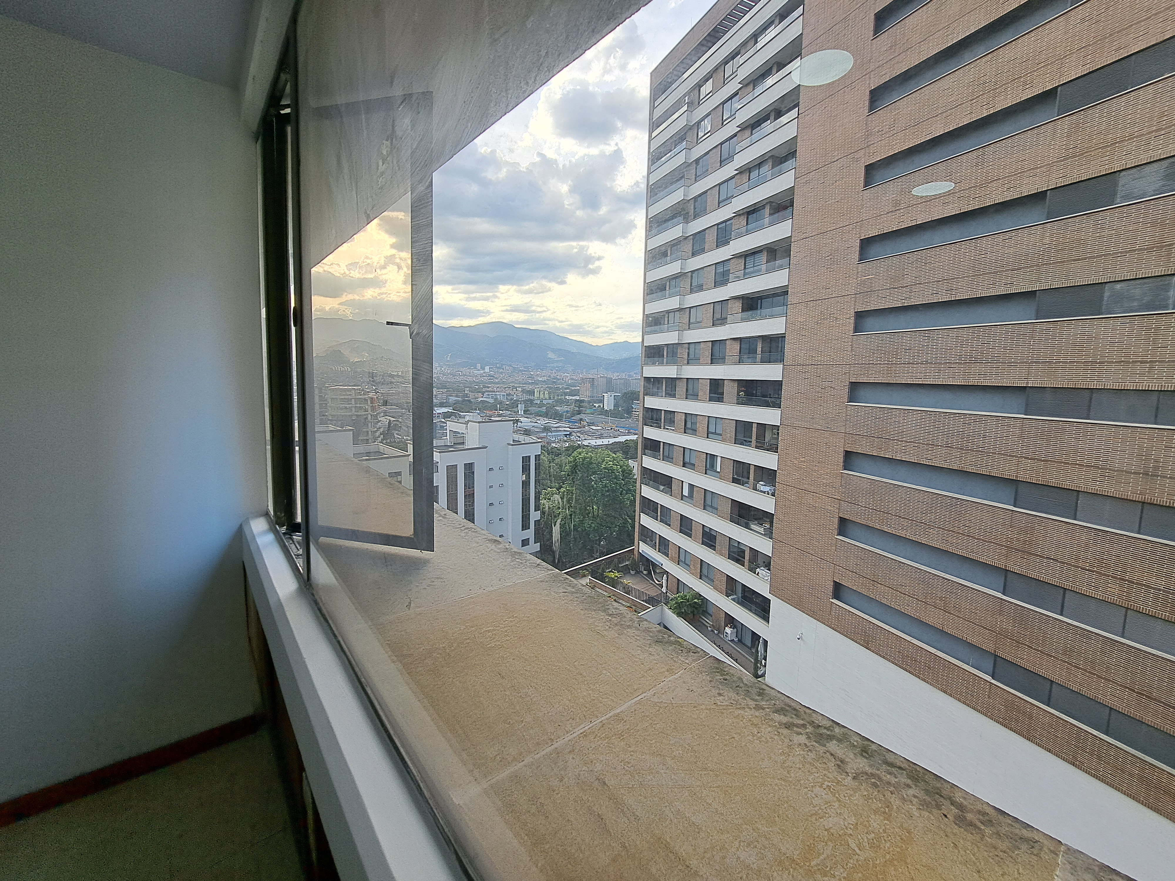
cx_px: 588
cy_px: 440
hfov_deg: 106.2
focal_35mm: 13
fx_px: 441
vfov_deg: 89.9
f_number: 2.2
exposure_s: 1/188
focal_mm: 1.74
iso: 50
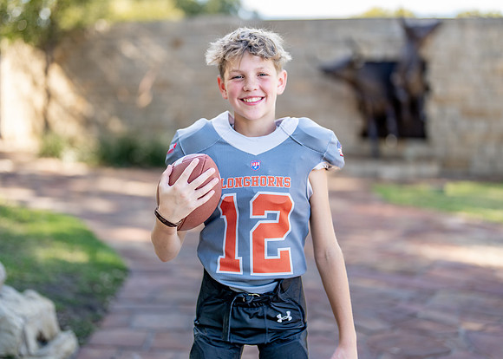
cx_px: 259
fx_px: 798
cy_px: 168
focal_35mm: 56
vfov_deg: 25.4
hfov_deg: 35.0
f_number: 1.2
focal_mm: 50
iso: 100
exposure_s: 1/1000
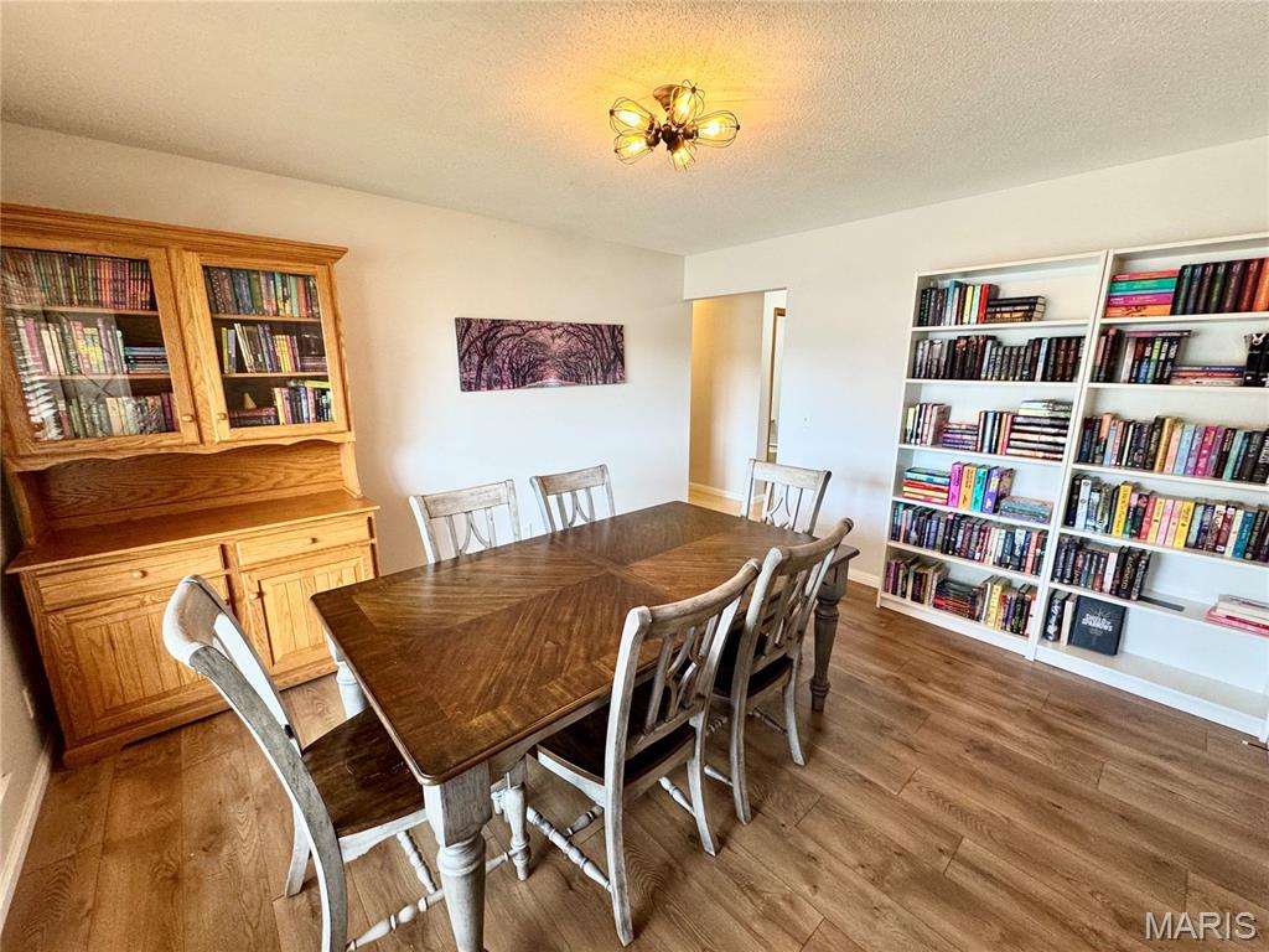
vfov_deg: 85.7
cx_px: 634
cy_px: 476
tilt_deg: -11.5
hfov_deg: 102.1
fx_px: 513
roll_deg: +0.6
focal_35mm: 14
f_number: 2.2
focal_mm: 2.22
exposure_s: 1/99
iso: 200
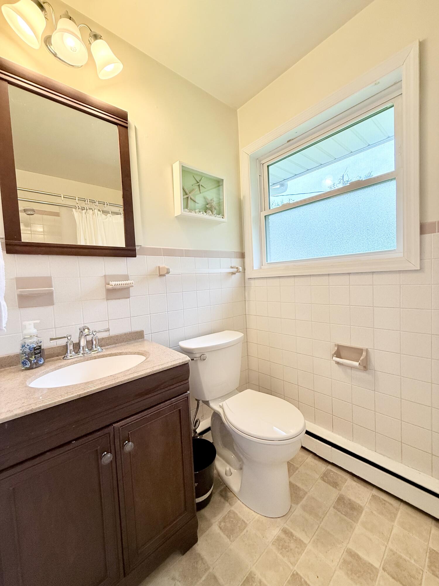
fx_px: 237
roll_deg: +2.7
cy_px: 293
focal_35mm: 14
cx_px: 220
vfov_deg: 102.1
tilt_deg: -3.4
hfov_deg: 85.7
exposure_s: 1/120
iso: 125
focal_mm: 2.22
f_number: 2.2
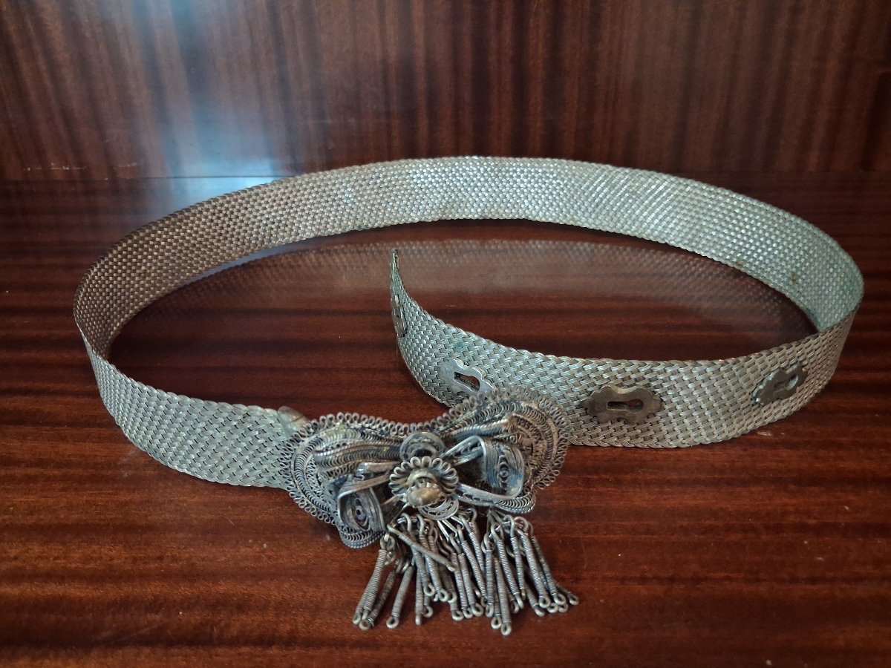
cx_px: 446
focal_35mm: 27
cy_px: 334
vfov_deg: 51.4
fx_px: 695
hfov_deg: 65.3
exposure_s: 1/24
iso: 640
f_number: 1.8
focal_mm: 4
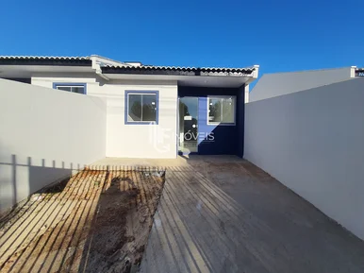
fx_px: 137
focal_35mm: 13
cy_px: 136
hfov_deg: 106.2
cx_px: 182
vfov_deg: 89.9
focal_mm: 1.74
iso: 50
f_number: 2.2
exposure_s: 1/1604
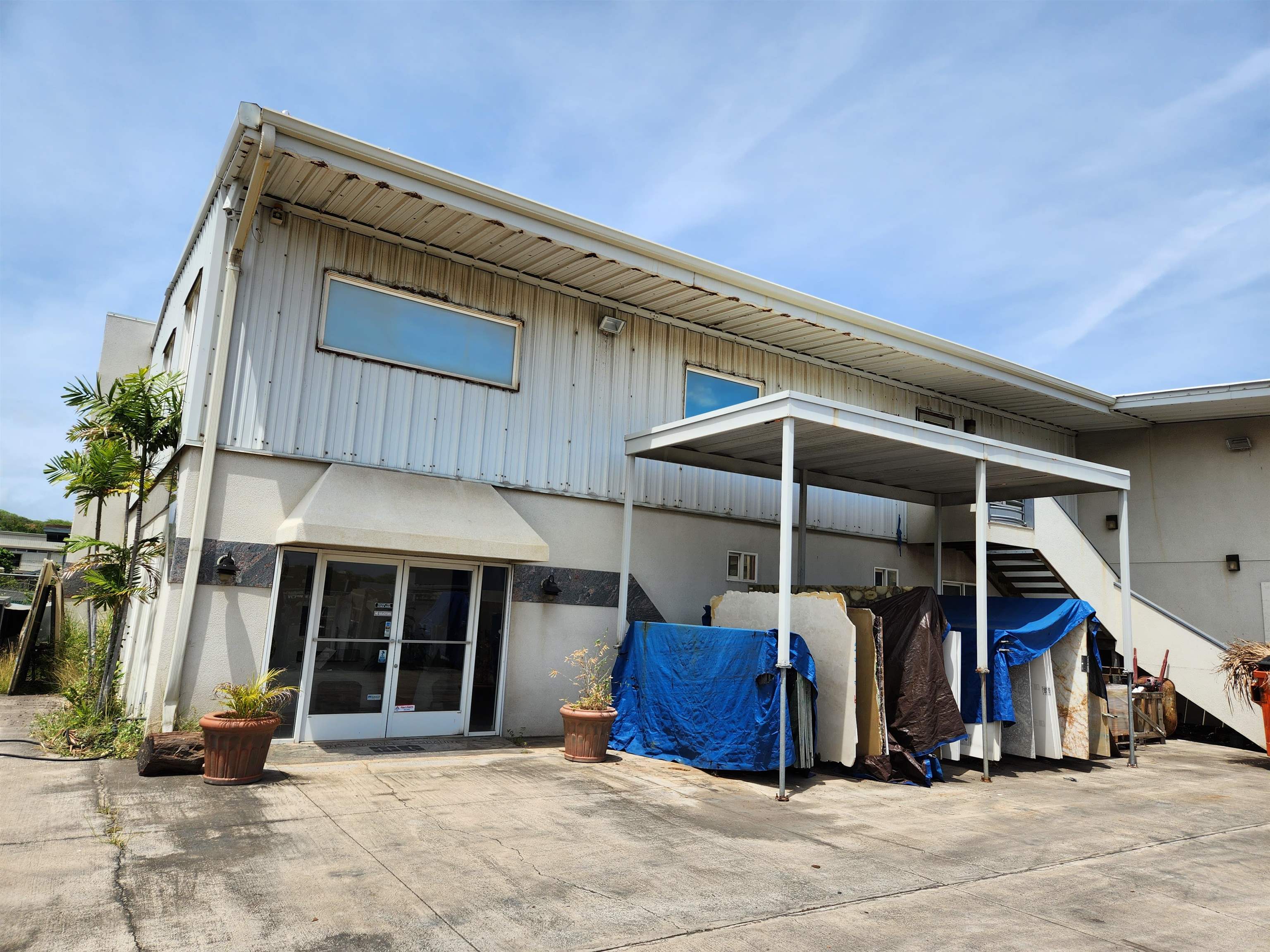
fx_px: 844
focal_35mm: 23
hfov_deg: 73.9
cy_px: 476
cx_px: 635
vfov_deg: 58.9
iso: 20
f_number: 1.8
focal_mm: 5.4
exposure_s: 1/2397
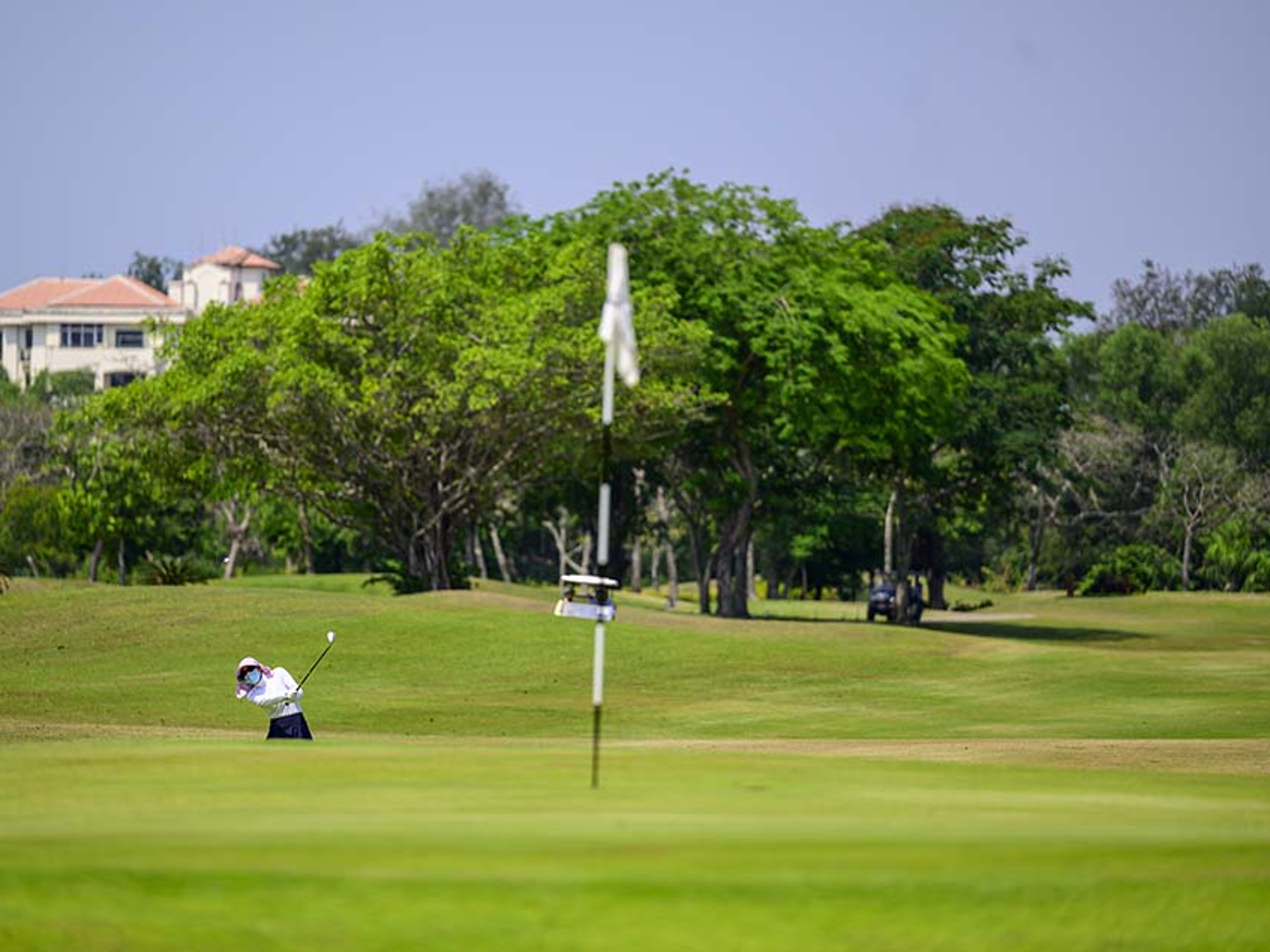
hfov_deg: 9.1
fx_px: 7997
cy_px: 478
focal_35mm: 218
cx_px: 597
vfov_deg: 6.8
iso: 125
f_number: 2.8
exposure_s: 1/3200
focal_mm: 200
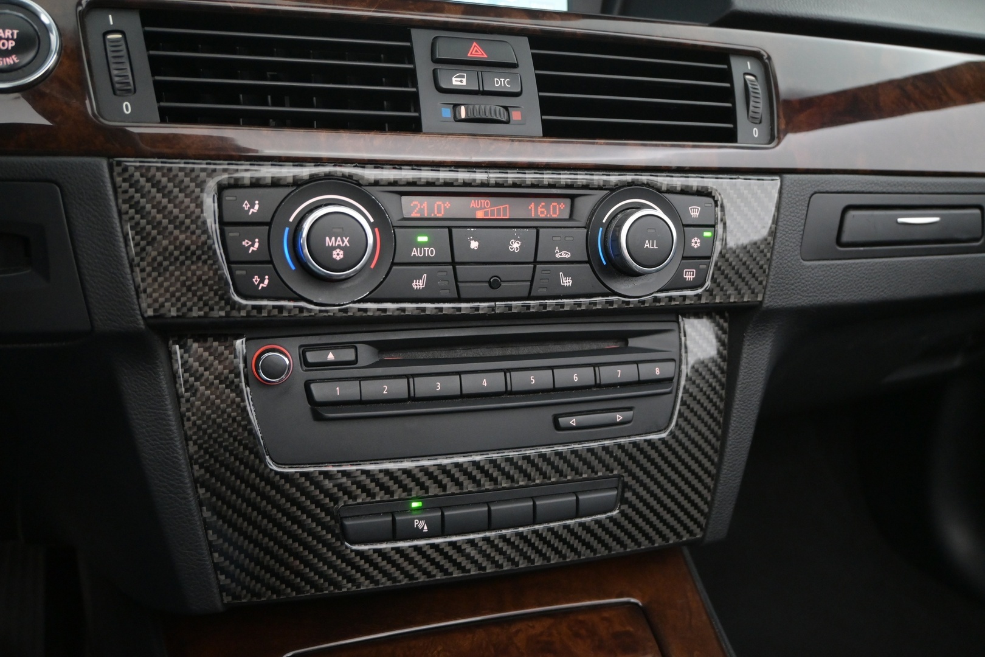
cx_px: 492
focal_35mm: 31
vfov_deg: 42.6
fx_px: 841
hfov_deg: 60.7
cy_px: 328
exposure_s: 1/30
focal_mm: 20.5
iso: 2500
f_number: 4
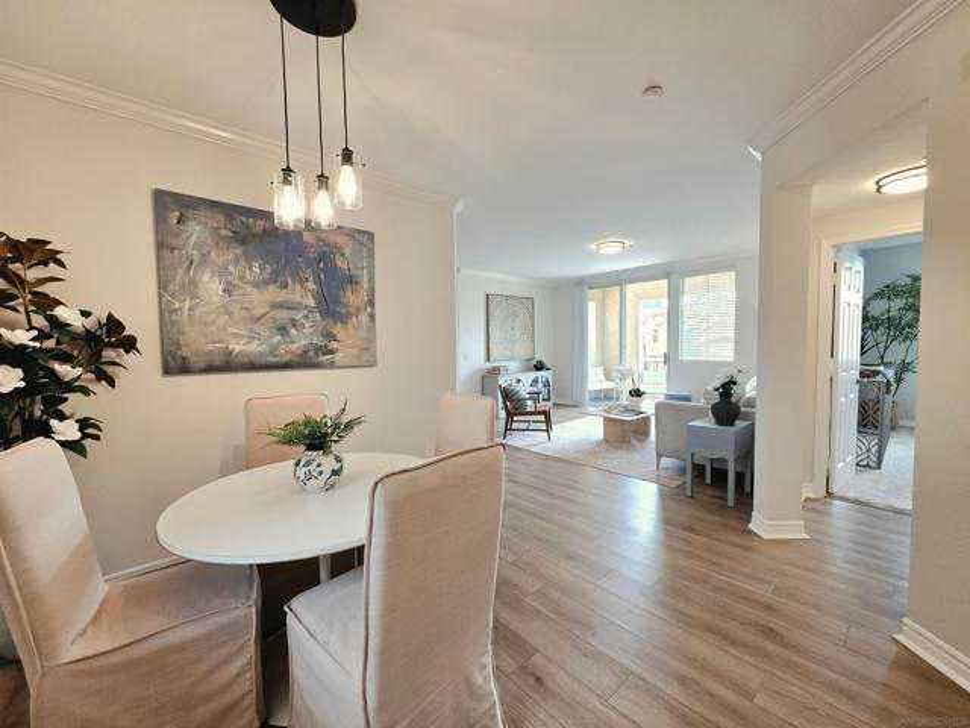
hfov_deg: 106.2
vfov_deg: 89.9
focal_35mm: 13
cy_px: 364
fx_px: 364
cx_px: 485
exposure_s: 1/120
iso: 80
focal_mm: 2.2
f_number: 1.9
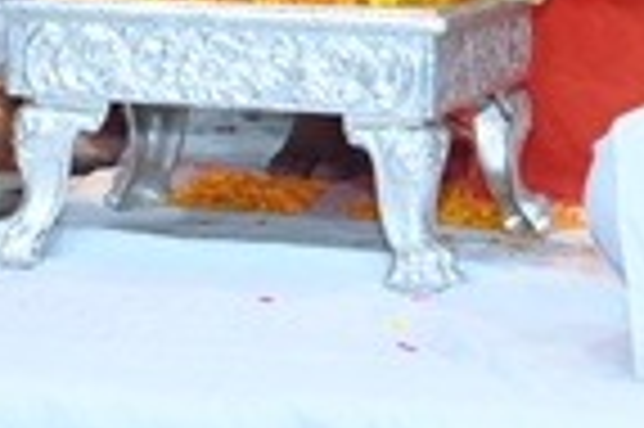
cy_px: -462
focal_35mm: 211
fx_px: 3770
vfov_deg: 6.3
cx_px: 185
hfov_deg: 9.8
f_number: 4.5
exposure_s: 1/125
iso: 1000
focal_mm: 50
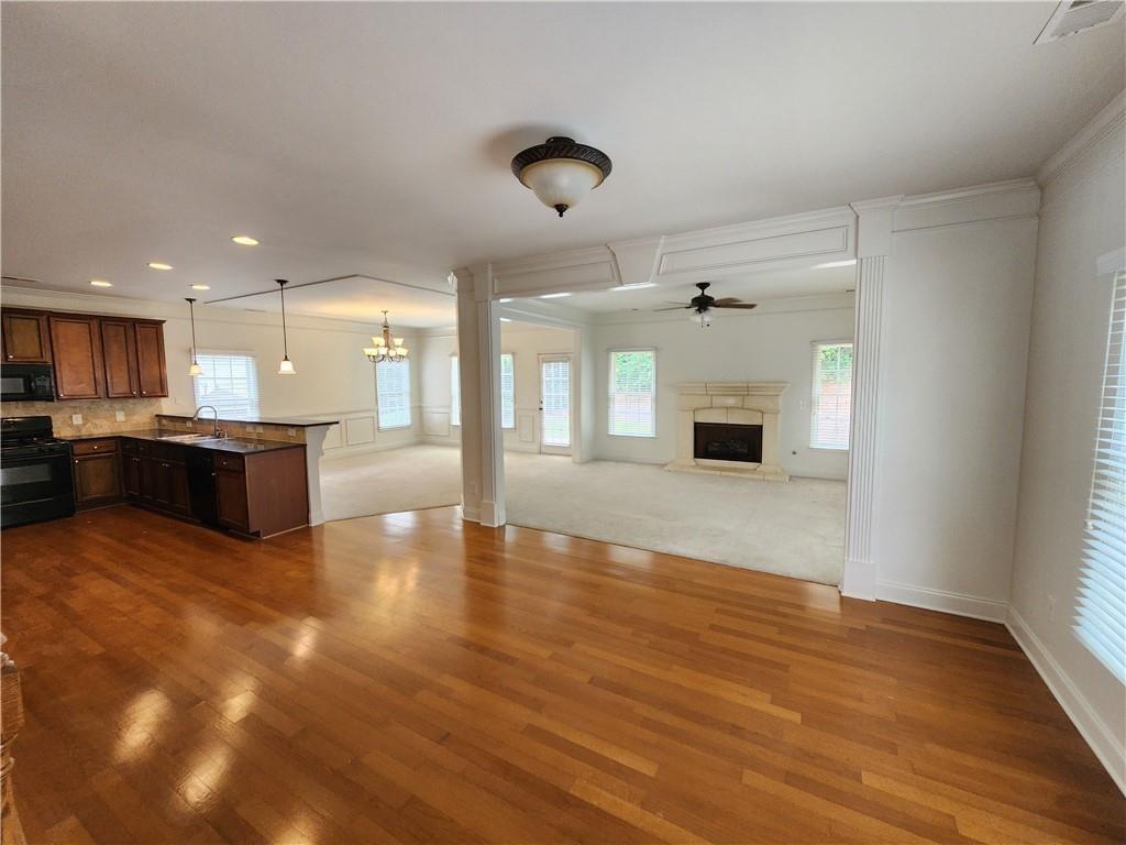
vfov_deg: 89.9
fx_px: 423
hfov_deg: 106.2
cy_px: 422
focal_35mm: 13
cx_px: 563
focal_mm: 2.2
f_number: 2.2
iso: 160
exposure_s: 1/60
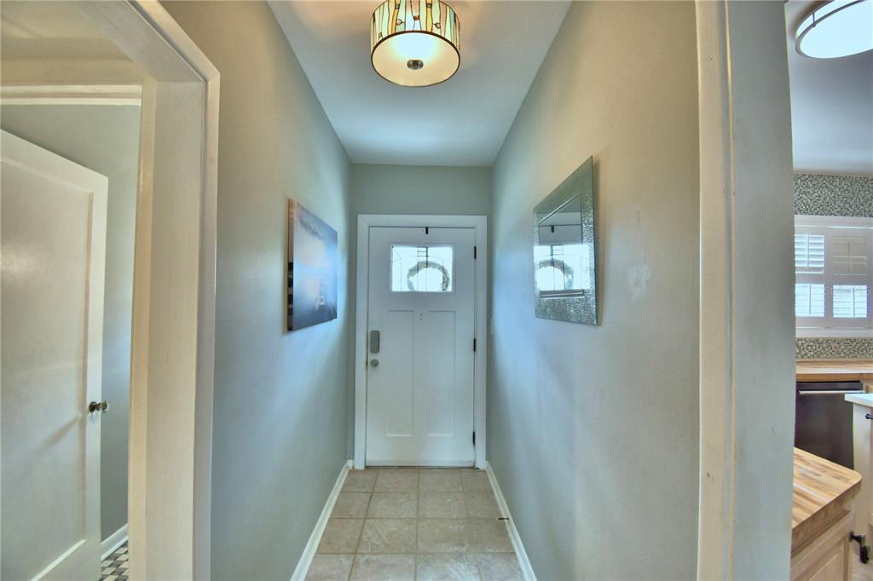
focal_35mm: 15
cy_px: 290
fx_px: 364
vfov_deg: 77.3
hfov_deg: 100.4
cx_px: 436
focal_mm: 10
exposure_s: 1/50
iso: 400
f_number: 4.5
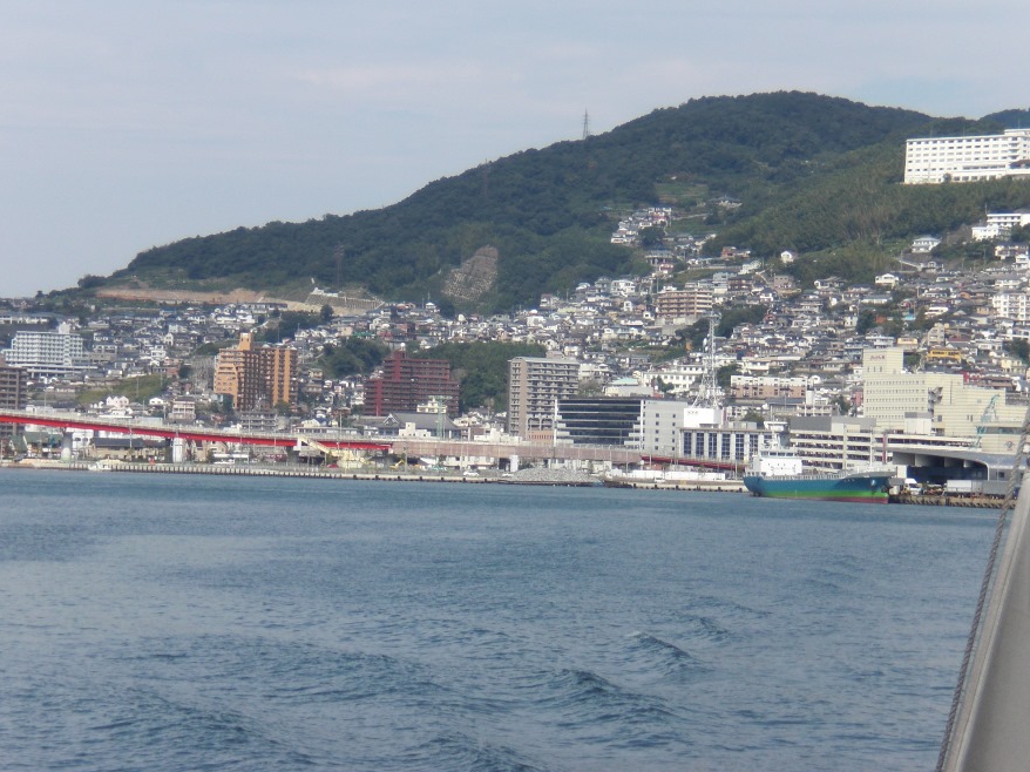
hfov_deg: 14.8
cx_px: 506
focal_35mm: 133
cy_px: 338
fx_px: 3956
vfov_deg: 11.1
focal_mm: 18.9
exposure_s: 1/400
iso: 64
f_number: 5.9
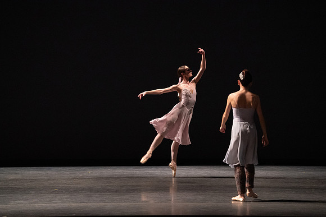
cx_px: 163
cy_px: 108
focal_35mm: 200
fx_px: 1811
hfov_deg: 10.3
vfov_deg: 6.9
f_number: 5
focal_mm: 200
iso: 12800
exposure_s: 1/400
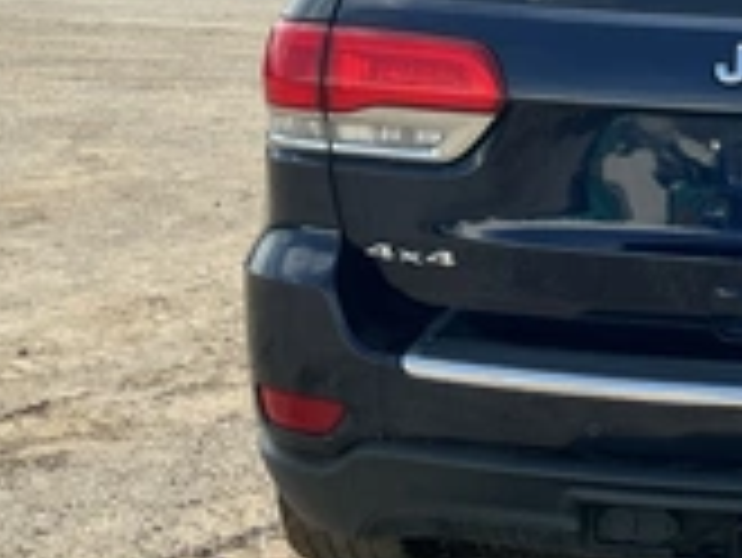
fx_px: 1459
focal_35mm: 68
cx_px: 791
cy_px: 140
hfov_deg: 26.5
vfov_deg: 21.5
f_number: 1.8
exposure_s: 1/1195
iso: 25
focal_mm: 3
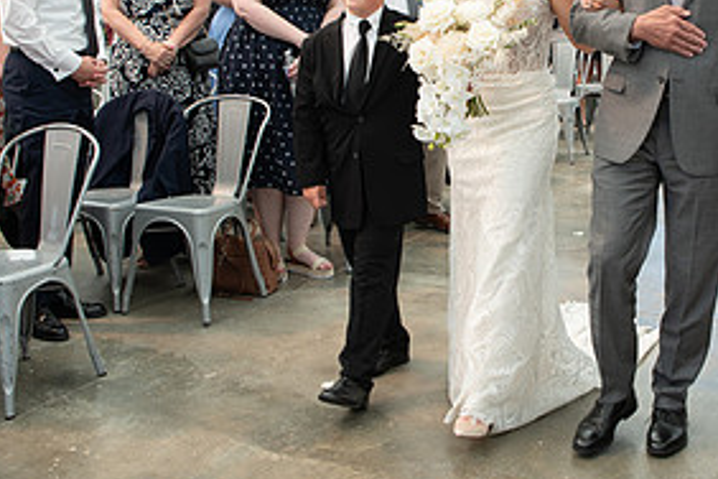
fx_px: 1137
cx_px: 524
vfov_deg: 23.4
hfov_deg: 34.4
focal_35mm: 57
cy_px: 81
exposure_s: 1/200
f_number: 5
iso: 160
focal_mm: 24
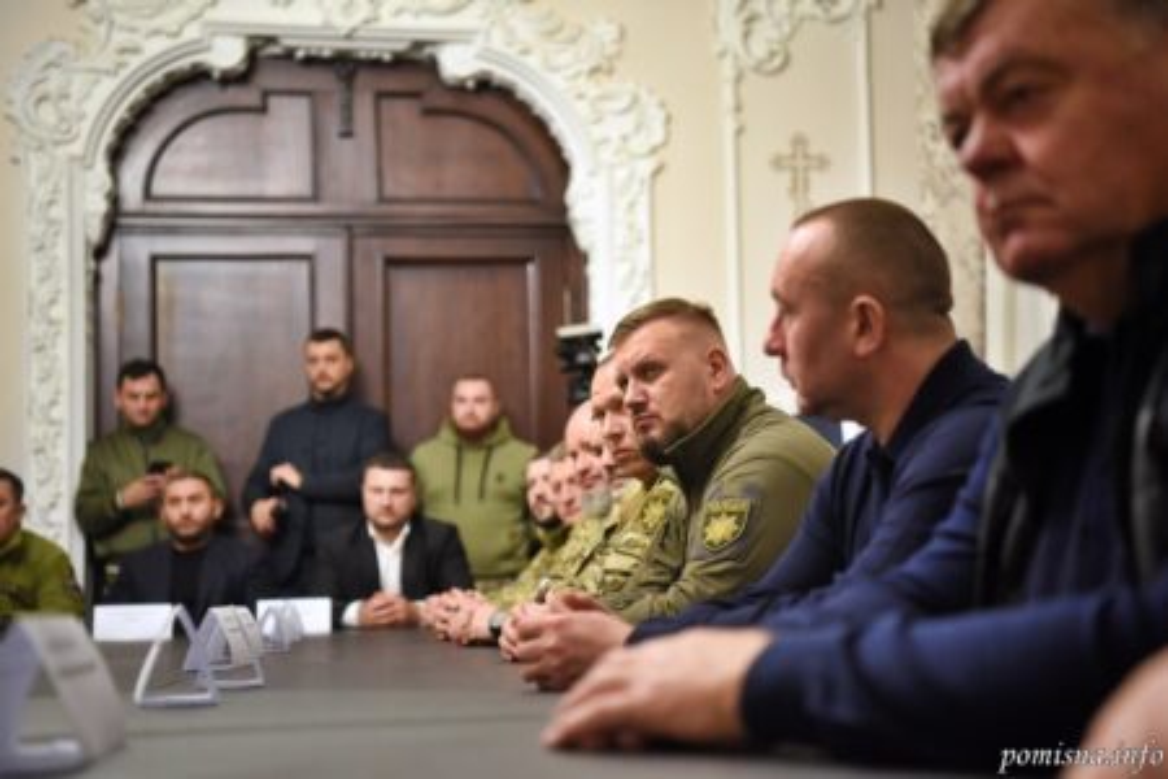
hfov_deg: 32.4
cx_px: 584
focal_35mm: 62
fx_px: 2011
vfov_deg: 21.9
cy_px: 390
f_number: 2.8
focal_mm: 62
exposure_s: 1/125
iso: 2500
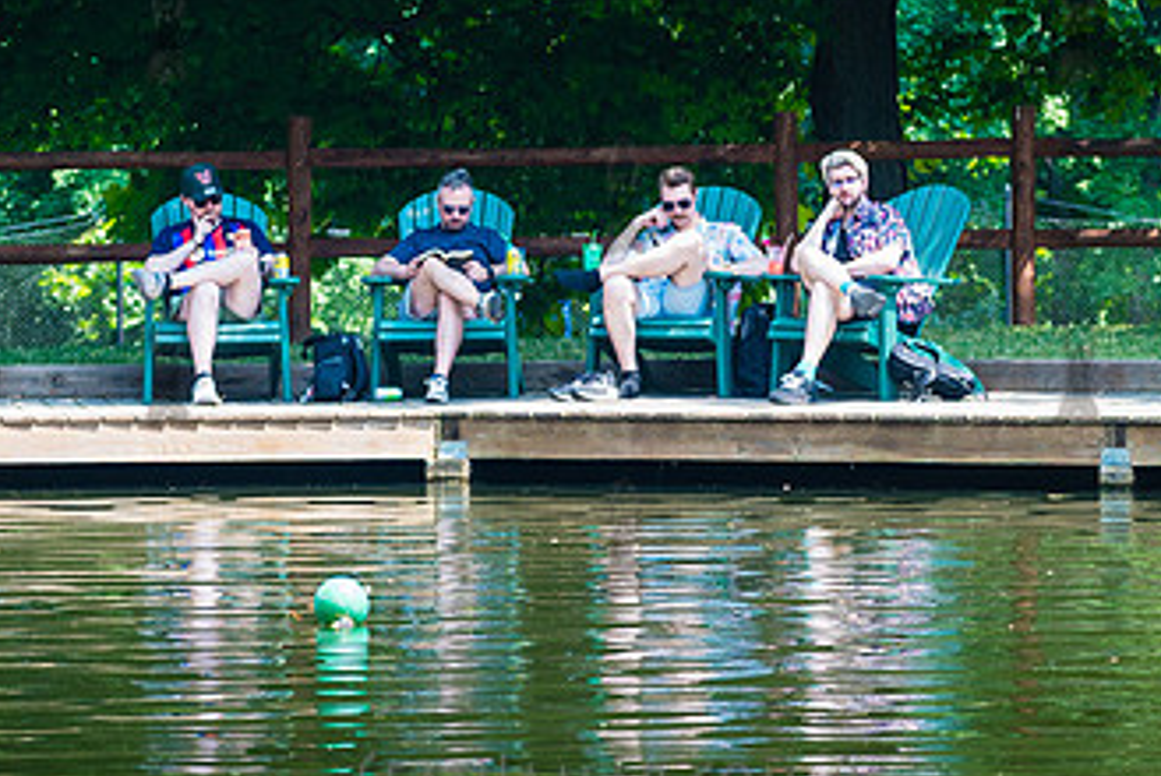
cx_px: 580
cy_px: 179
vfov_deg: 4.4
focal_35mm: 314
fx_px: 10135
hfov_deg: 6.6
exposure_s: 1/200
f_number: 4.5
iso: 200
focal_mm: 145
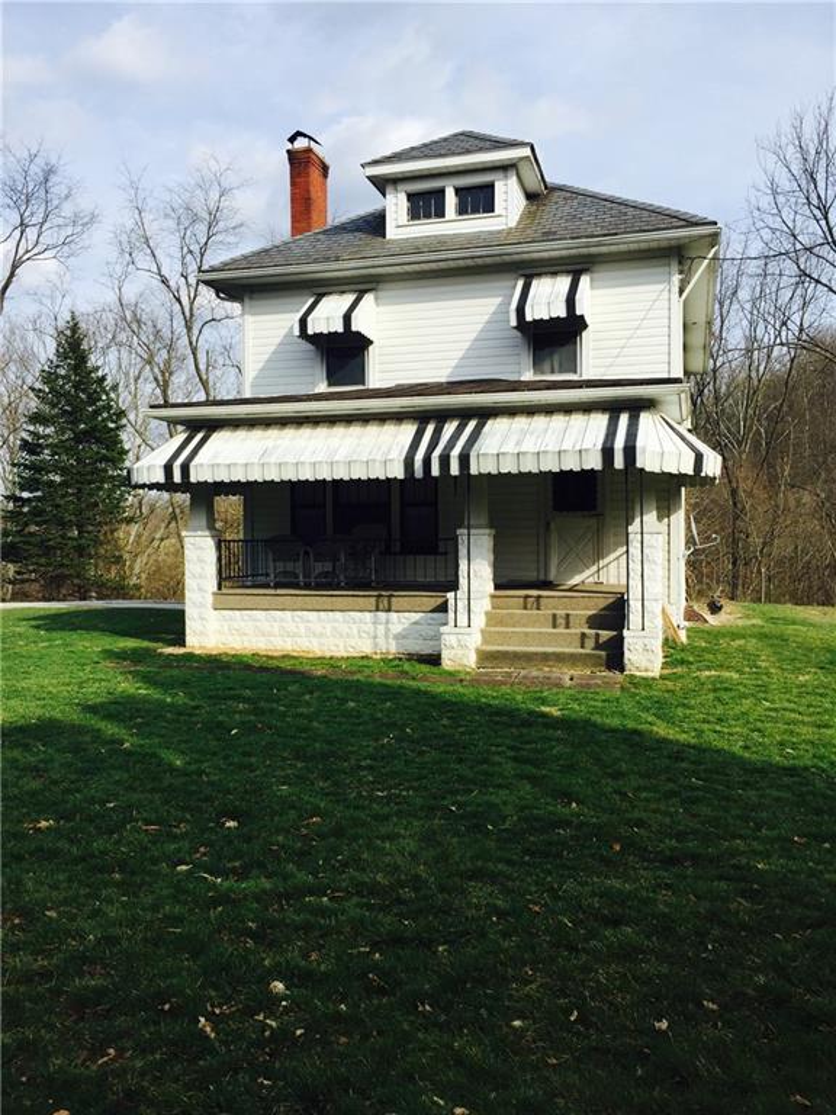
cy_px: 558
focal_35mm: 29
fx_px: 934
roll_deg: +0.7
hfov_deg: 48.2
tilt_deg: +0.9
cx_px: 418
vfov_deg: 61.7
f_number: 2.2
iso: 32
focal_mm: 4.15
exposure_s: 1/1582
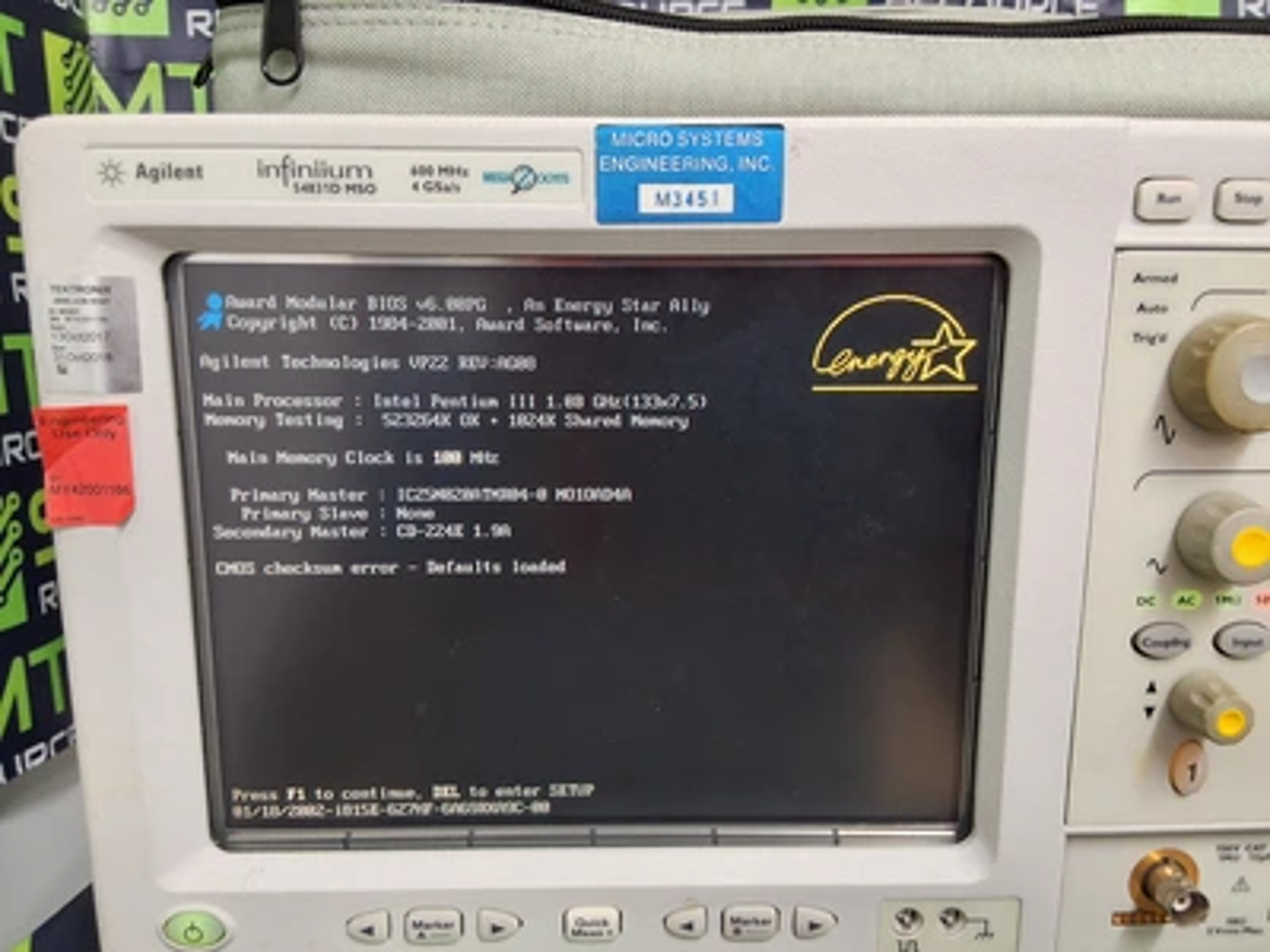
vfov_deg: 49.7
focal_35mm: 28
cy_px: 476
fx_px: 1027
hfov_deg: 63.4
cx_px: 635
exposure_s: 1/40
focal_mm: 2.91
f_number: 1.9
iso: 160
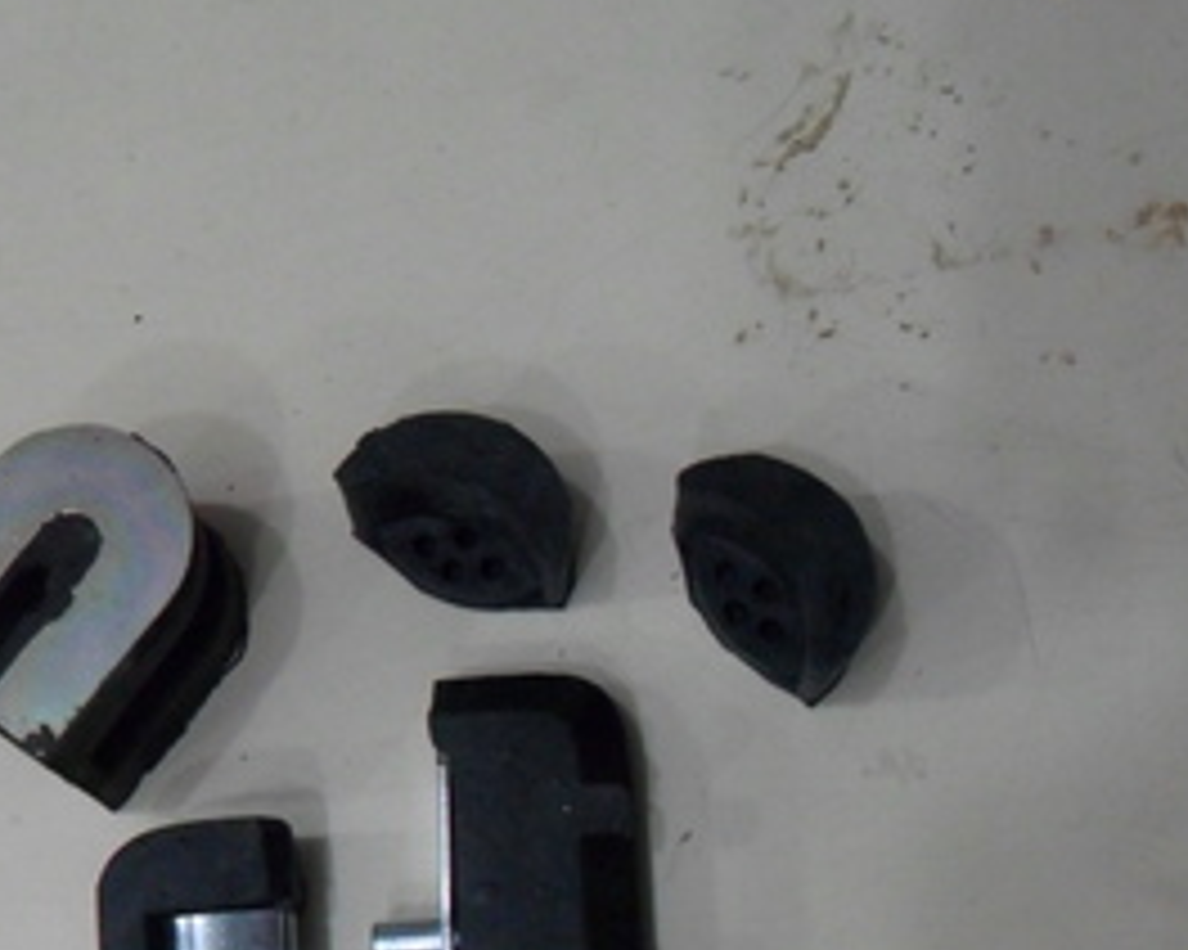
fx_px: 1757
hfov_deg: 37.1
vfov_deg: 29.2
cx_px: 428
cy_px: 831
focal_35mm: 50
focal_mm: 4.9
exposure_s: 1/30
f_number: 3.5
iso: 320
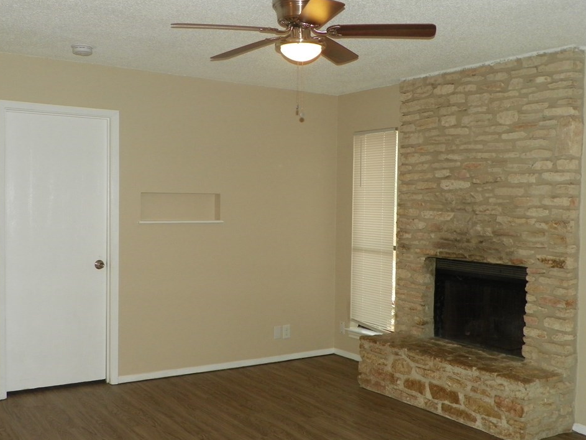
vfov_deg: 37.7
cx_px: 271
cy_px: 225
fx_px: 643
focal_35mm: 38
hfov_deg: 48.9
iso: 200
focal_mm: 6.2
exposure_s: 1/125
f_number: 3.2
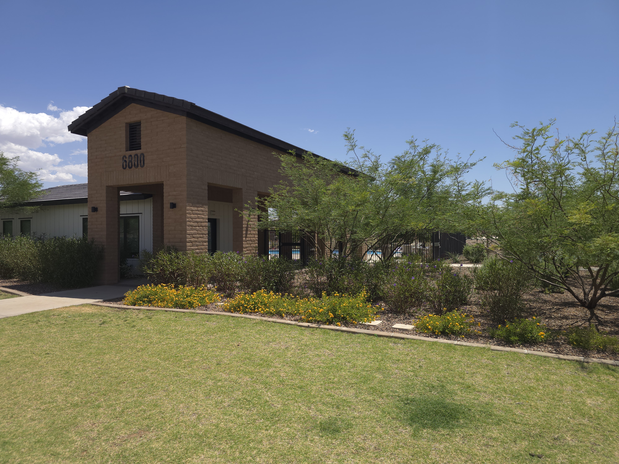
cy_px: 232
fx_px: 411
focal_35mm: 23
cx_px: 310
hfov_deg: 73.9
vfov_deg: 58.9
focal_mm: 6.3
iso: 12
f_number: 1.7
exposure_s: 1/512
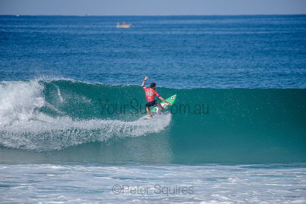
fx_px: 4251
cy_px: 102
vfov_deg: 2.8
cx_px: 153
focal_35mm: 500
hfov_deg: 4.1
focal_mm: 500
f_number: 5.6
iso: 160
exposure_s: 1/2000
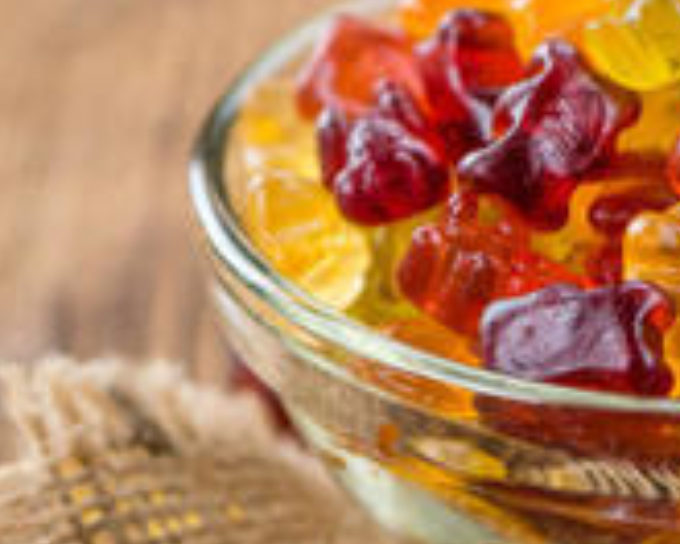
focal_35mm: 323
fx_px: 6500
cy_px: 278
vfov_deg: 4.8
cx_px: 734
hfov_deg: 6.0
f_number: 7.1
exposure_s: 1/100
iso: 200
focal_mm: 105
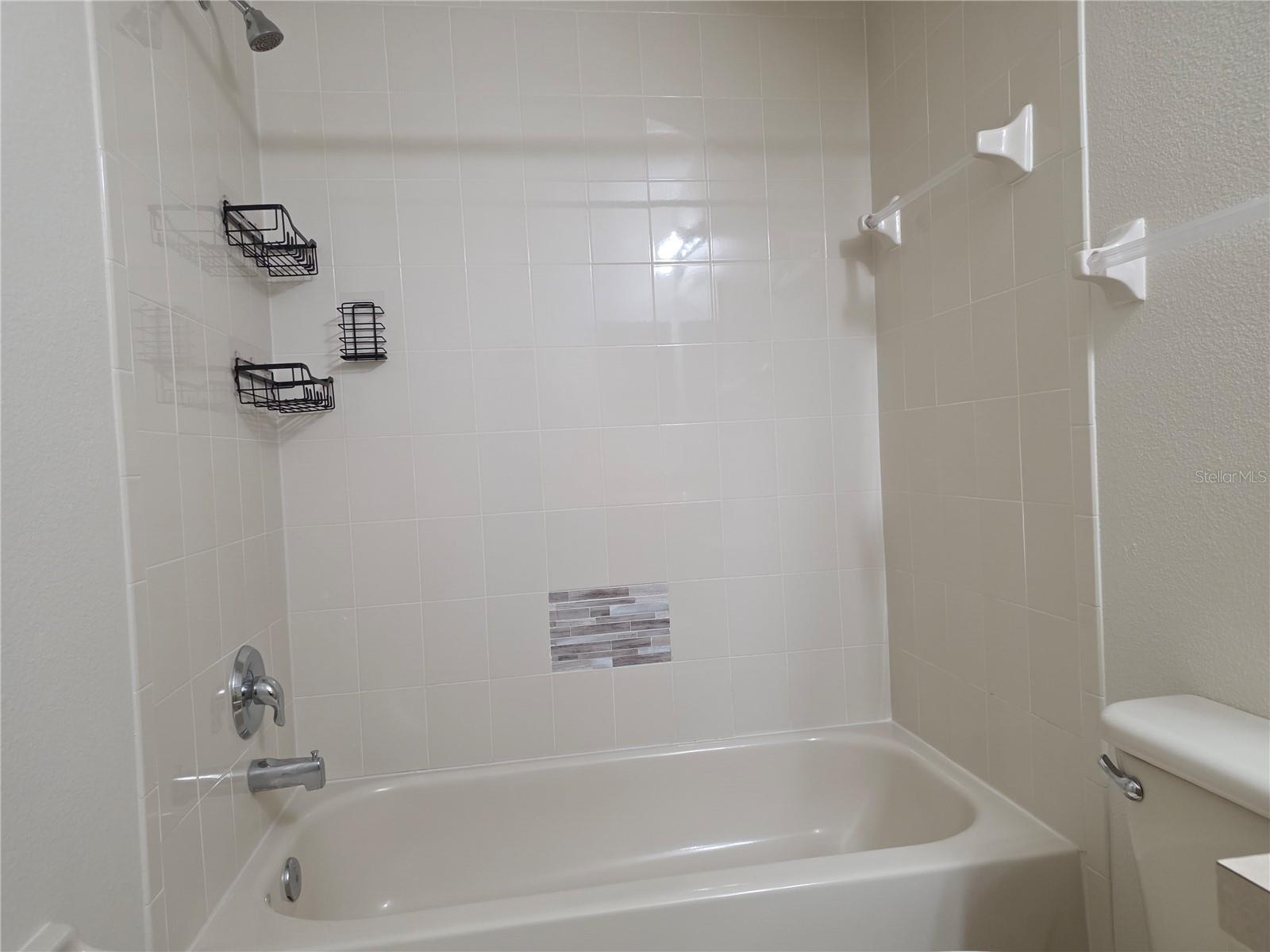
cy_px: 476
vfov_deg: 58.9
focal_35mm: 23
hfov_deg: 73.9
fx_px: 844
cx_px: 635
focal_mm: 6.3
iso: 500
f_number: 1.7
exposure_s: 1/120
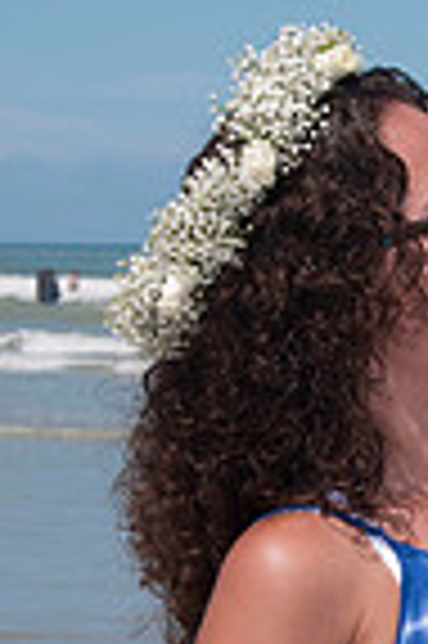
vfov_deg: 9.1
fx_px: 4040
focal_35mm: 226
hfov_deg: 6.0
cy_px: 500
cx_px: 669
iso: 100
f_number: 11
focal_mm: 48
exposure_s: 1/250
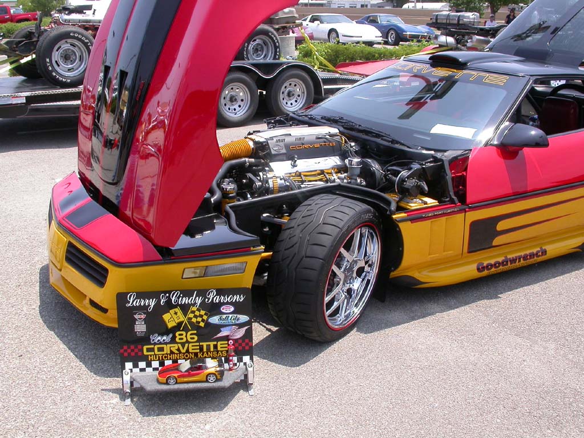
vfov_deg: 37.7
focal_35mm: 38
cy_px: 219
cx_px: 292
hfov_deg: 49.0
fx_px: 641
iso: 100
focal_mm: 7.85
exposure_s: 1/218
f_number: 6.7
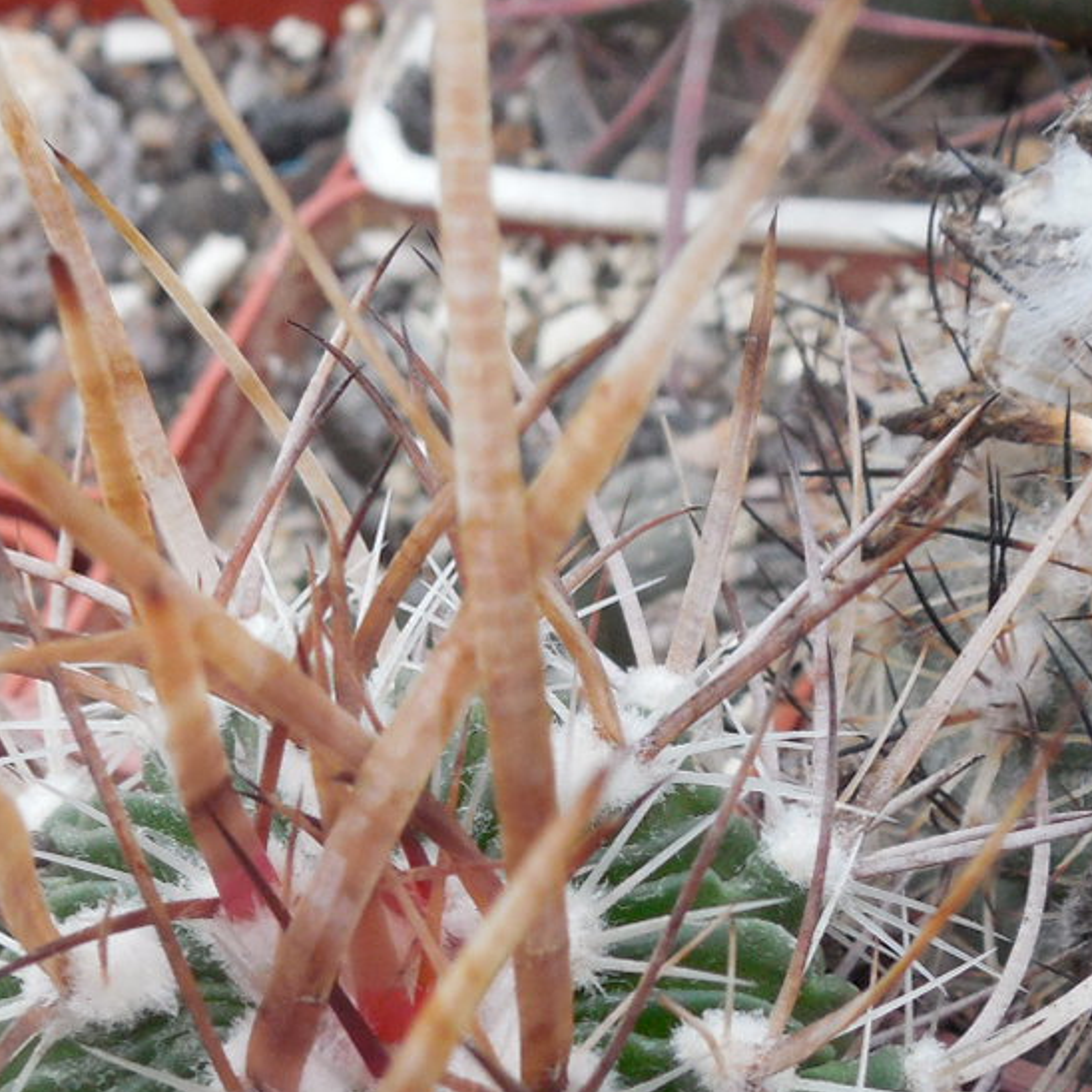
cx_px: 347
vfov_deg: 21.6
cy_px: 674
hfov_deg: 21.6
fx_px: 2855
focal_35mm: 80
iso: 220
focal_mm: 5.6
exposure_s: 1/30
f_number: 3.6
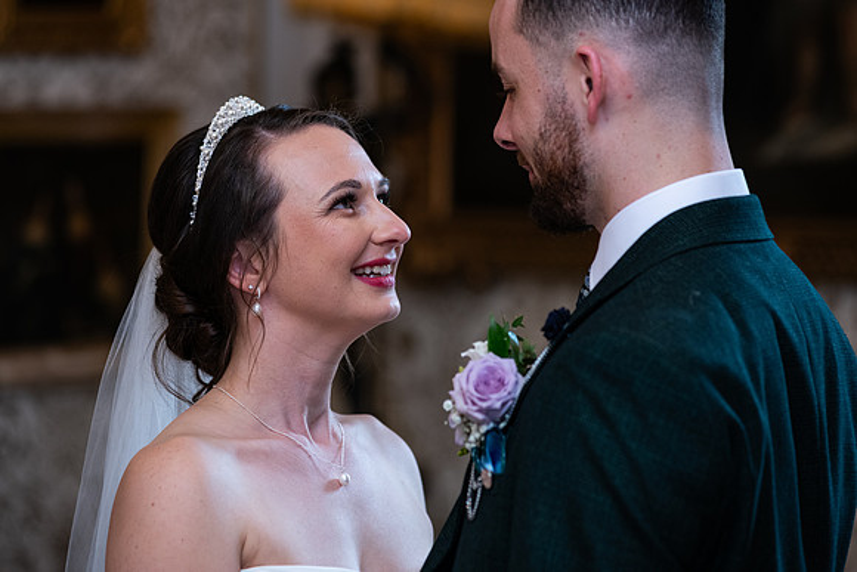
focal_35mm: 145
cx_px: 428
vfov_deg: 9.5
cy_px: 286
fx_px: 3452
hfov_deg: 14.2
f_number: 3.5
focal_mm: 145
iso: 800
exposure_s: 1/160
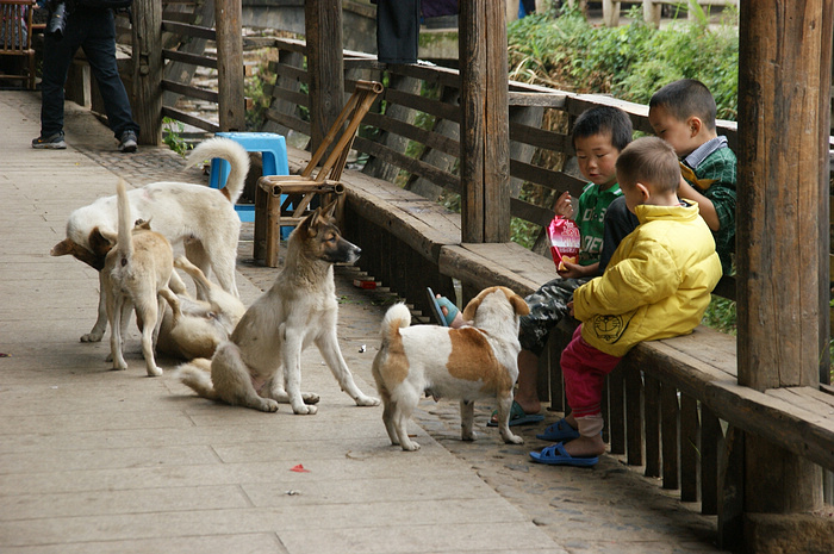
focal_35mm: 150
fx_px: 3471
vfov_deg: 9.1
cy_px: 277
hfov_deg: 13.7
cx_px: 417
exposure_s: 1/125
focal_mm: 100
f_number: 8
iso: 400
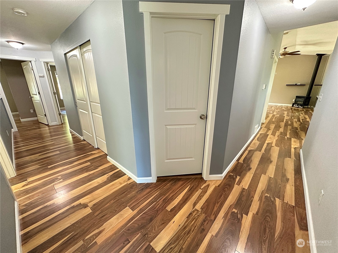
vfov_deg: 85.7
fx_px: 137
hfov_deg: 102.1
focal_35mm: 14
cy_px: 126
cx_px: 169
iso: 500
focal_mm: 2.22
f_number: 2.2
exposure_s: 1/60
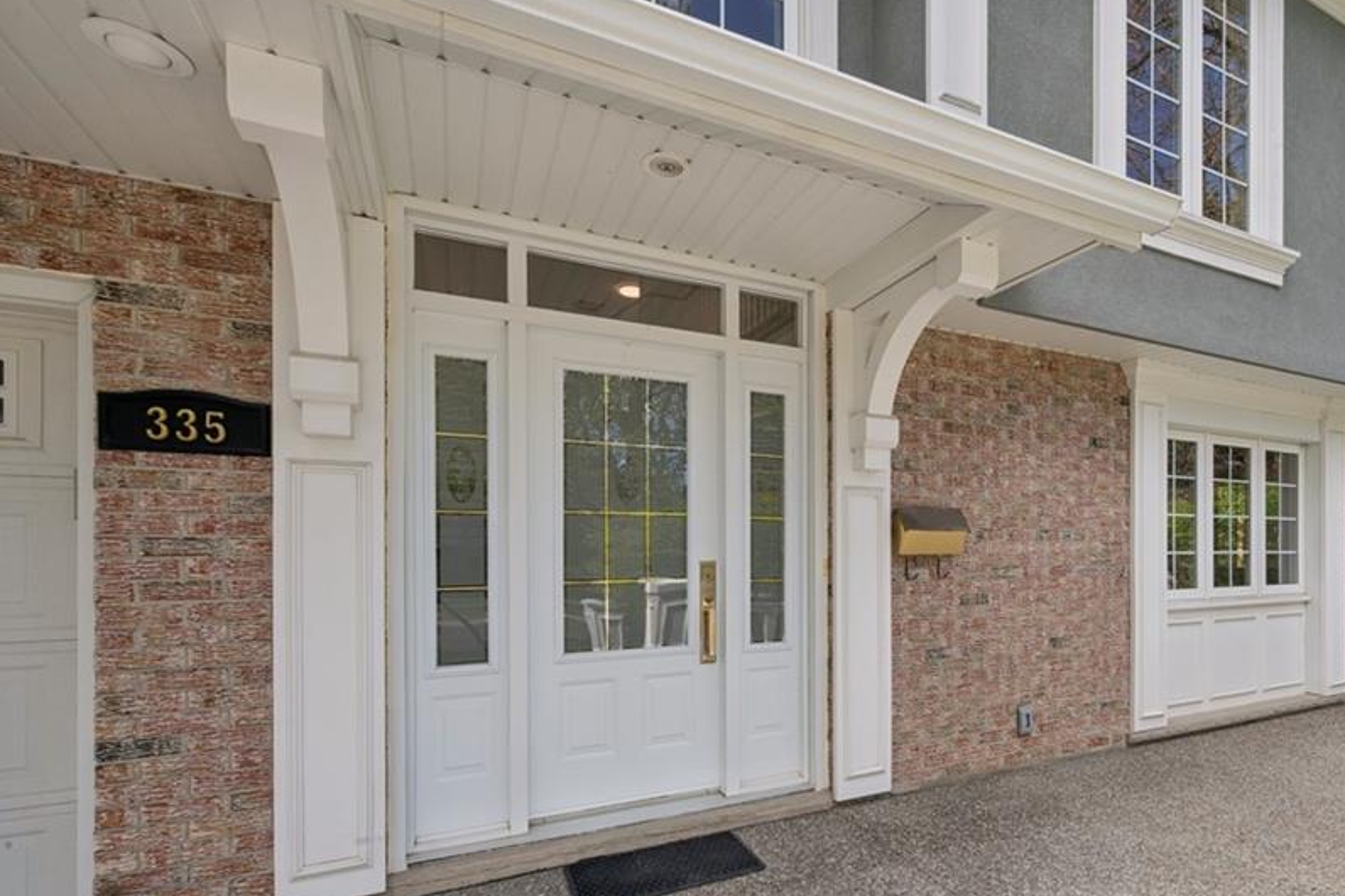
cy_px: 537
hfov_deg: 88.8
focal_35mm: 18
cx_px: 809
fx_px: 672
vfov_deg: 66.7
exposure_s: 1/80
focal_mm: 14
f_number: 16
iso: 200
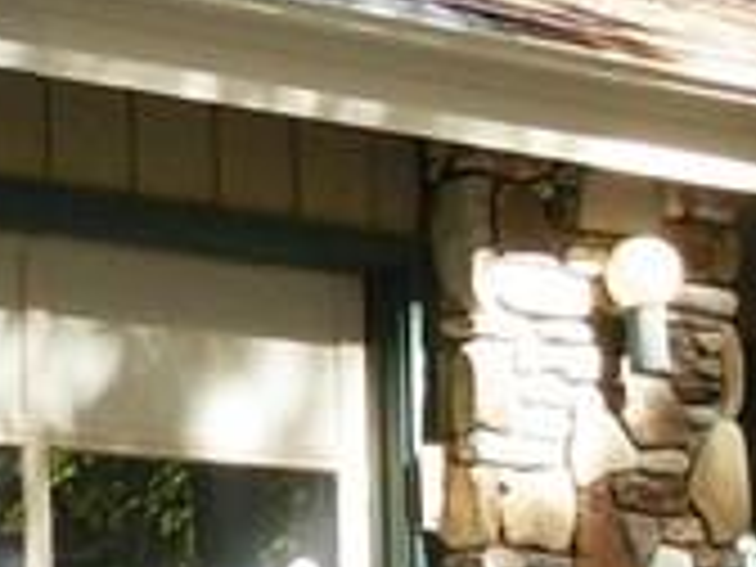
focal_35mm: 231
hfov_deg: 8.4
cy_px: 410
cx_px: -288
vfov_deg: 6.4
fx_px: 5045
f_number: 2.9
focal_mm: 6.3
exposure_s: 1/132
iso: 79
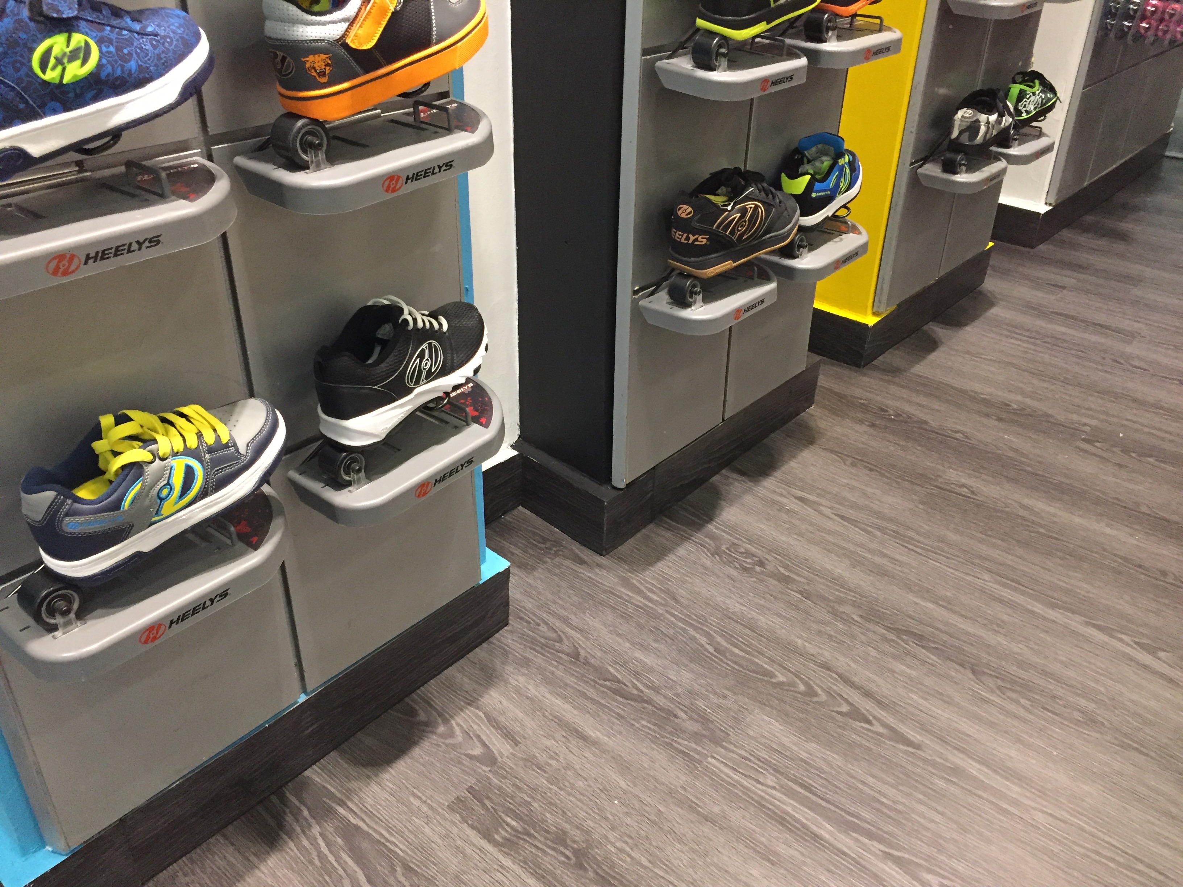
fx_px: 991
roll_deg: -3.3
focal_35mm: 29
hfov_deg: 61.7
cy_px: 444
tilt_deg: -31.2
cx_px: 592
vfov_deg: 48.2
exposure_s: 1/30
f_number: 2.2
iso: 250
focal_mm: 4.15
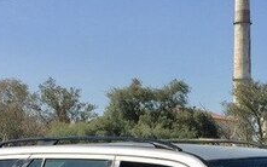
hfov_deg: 21.9
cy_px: 277
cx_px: 251
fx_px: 669
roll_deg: -1.5
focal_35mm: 92
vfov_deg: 13.1
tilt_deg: -8.1
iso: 32
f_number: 2.2
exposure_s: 1/2326
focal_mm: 4.15
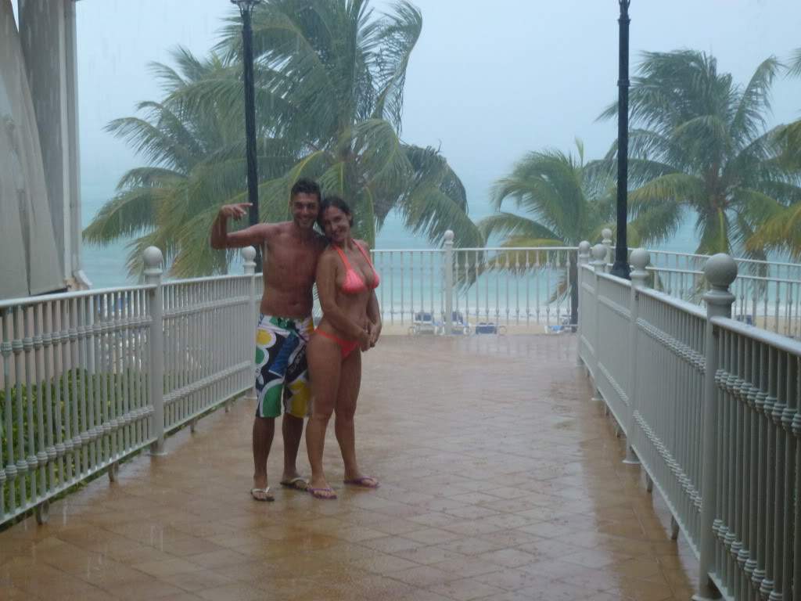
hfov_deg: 36.8
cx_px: 400
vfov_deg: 28.0
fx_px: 1203
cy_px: 300
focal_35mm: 52
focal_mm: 9.4
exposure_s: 1/160
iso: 200
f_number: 4.3
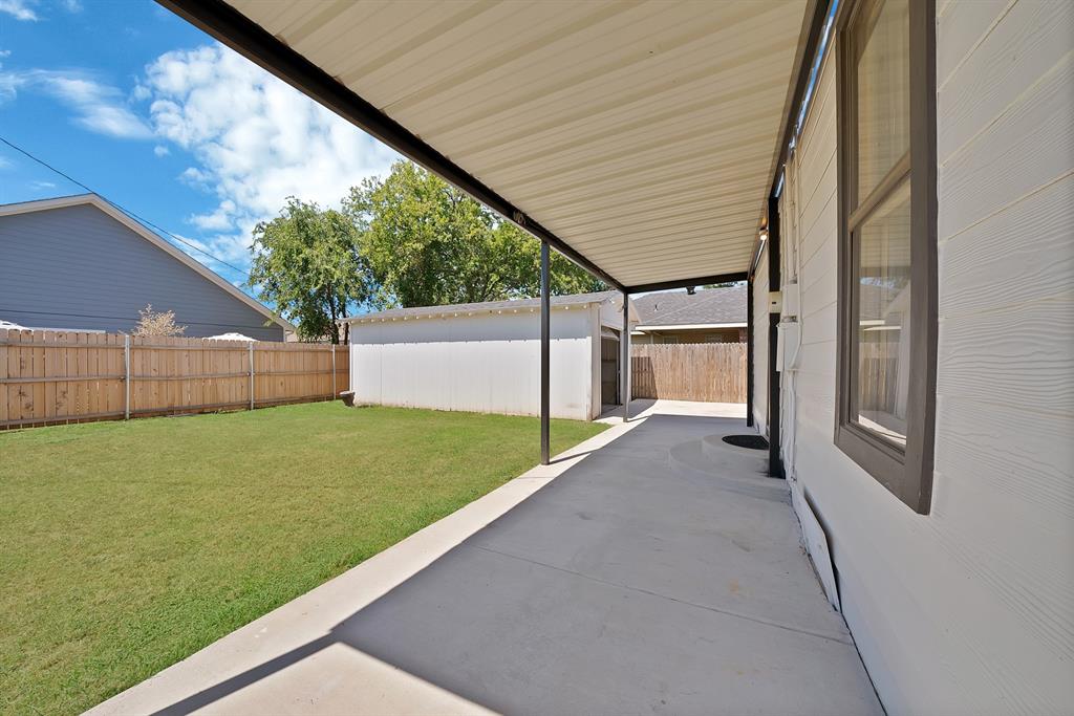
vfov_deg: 90.0
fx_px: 358
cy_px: 358
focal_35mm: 12
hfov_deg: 112.6
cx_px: 537
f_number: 9
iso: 640
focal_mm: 12
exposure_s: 1/200
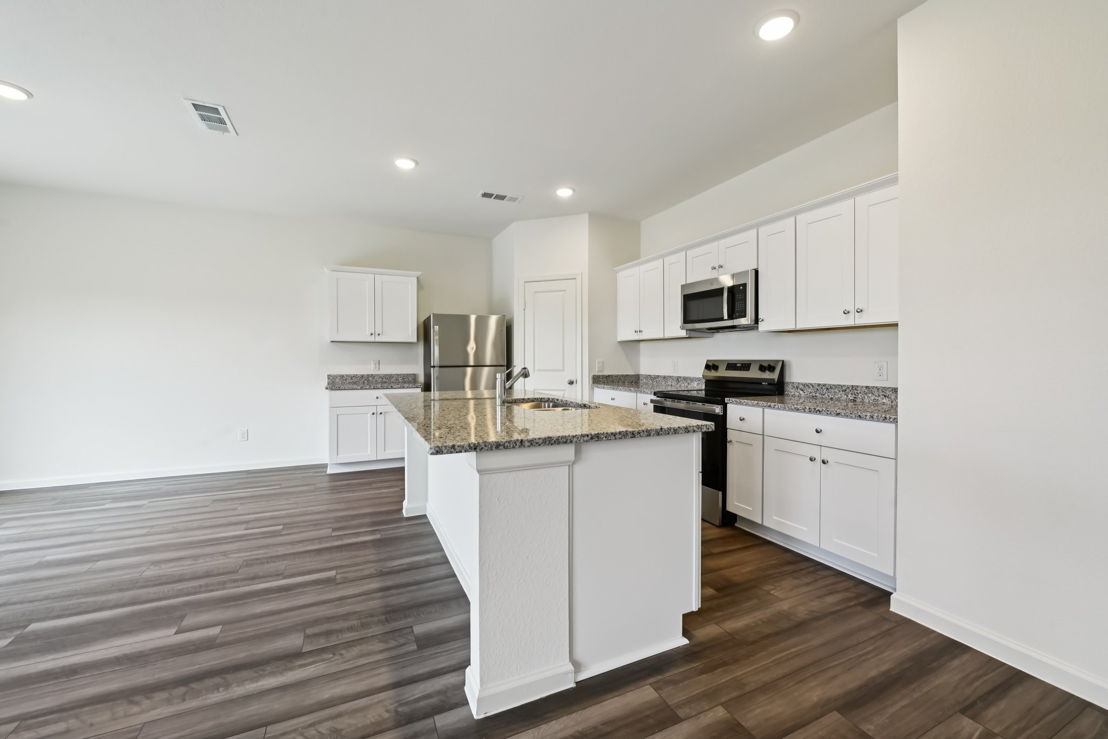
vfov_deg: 81.2
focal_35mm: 14
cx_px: 554
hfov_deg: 104.3
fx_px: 431
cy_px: 370
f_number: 8
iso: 400
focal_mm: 14
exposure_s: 1/25
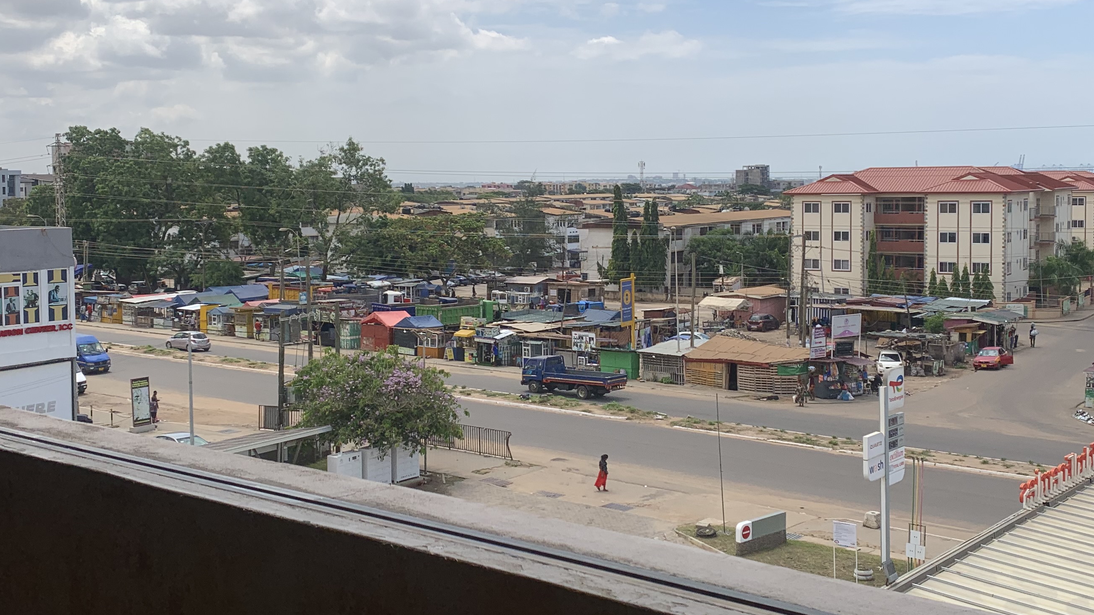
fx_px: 1276
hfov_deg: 46.4
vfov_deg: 27.1
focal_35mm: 44
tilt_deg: -2.6
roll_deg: +0.4
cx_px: 572
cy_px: 276
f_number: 1.8
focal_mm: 4.25
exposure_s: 1/3185
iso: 25
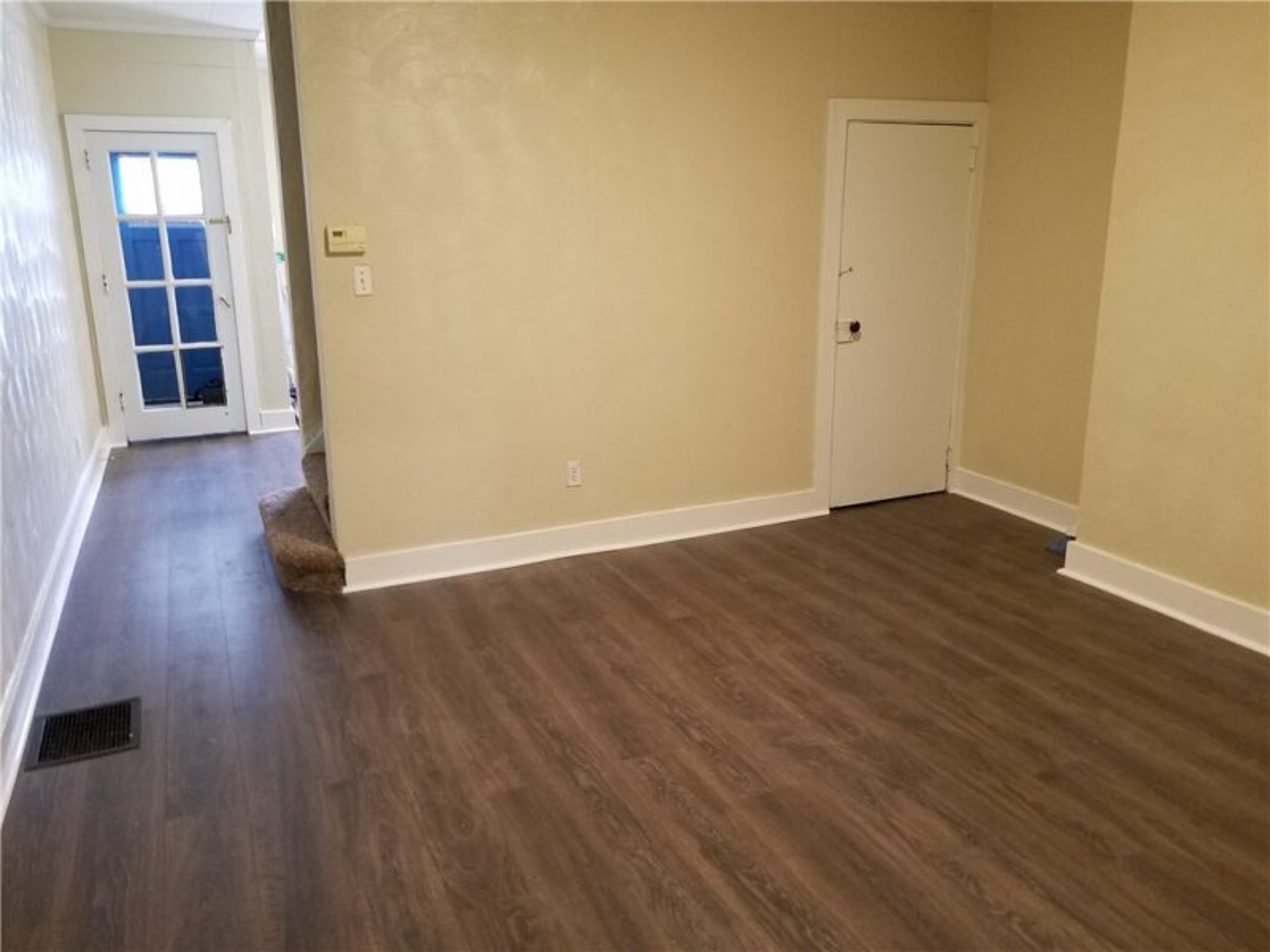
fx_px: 954
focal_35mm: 26
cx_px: 635
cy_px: 476
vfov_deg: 53.1
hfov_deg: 67.3
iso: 200
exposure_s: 1/17
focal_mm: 4.2
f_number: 1.7
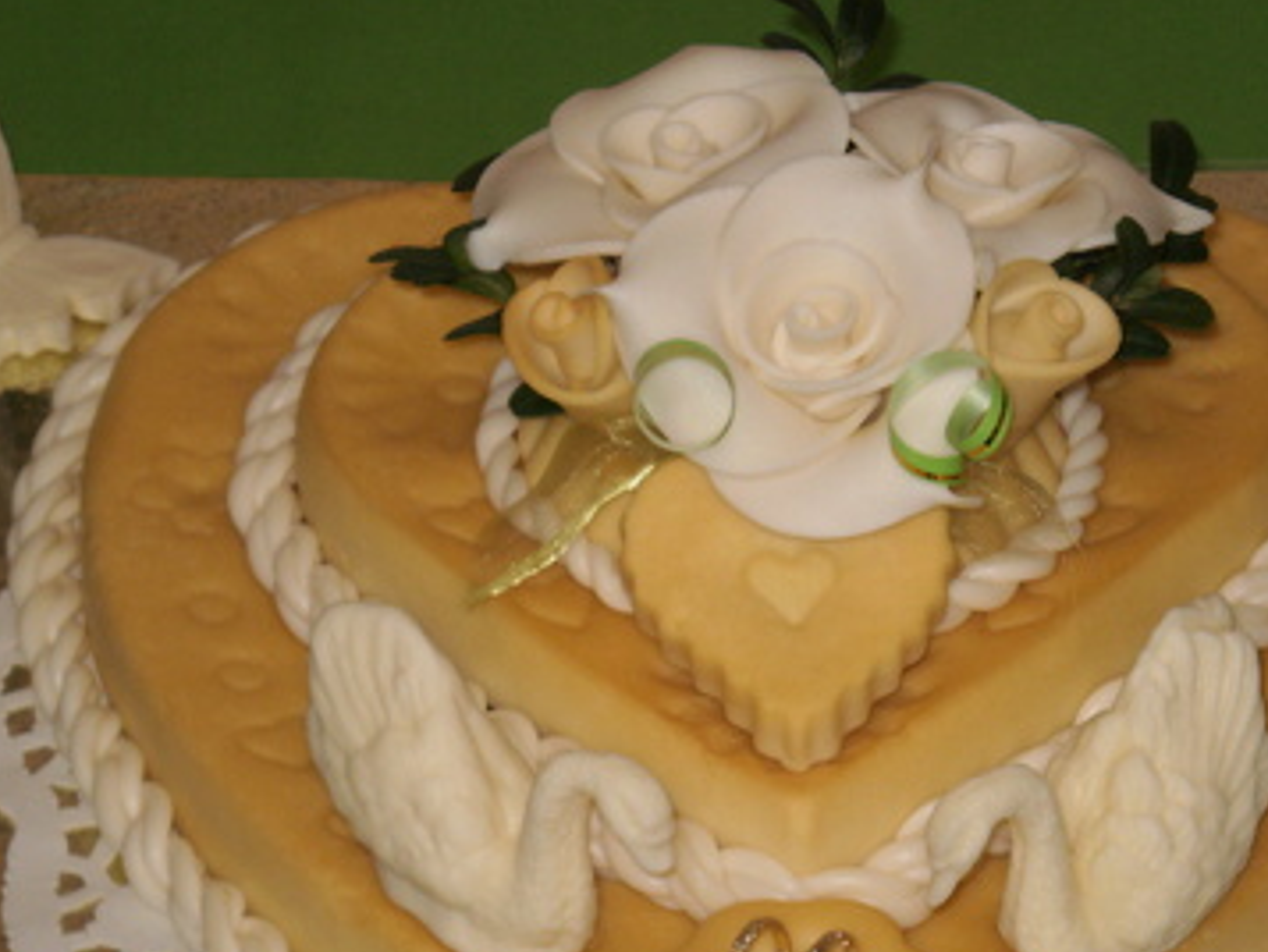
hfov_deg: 12.8
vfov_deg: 9.6
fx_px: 5643
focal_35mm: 154
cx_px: 820
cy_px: 636
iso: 100
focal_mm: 14.3
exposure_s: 1/50
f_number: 5.1
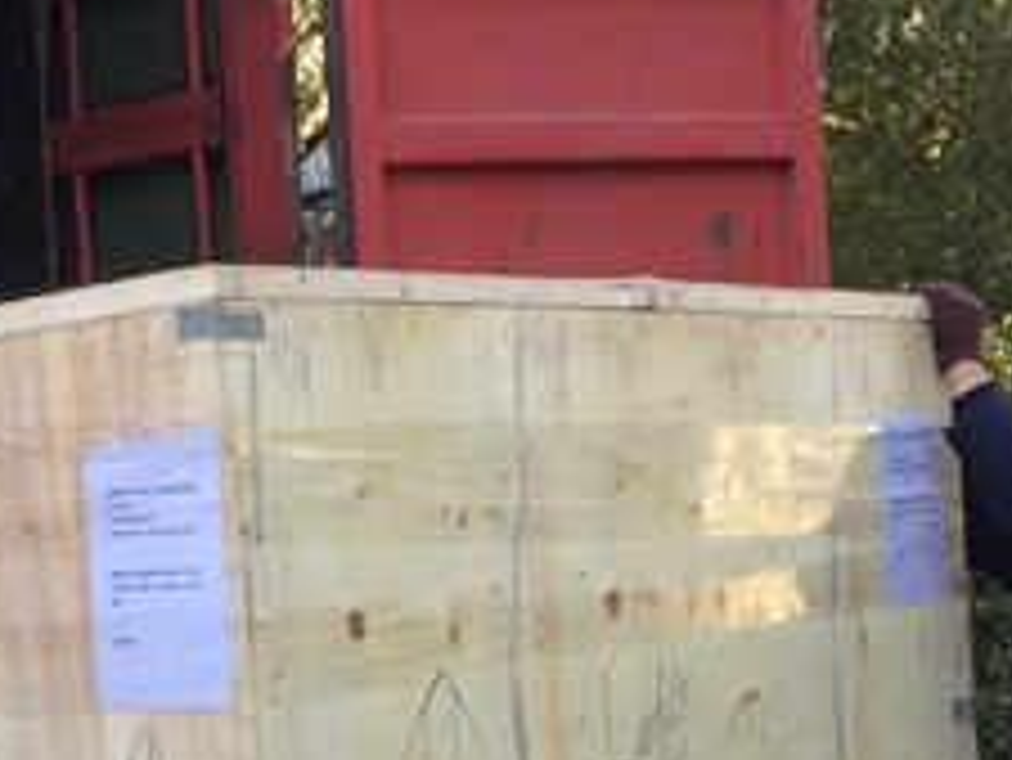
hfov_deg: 18.8
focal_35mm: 103
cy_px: 841
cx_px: 112
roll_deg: +3.1
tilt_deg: -6.1
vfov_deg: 14.1
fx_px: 3013
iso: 32
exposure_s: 1/111
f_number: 2.2
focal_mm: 4.15
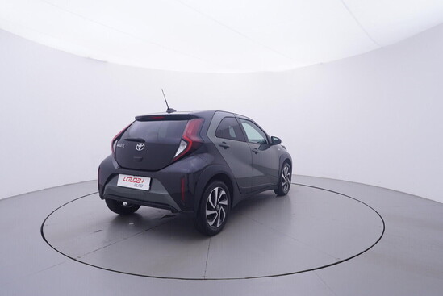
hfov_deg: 77.3
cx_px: 222
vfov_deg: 56.2
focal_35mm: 22
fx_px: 277
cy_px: 148
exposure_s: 1/80
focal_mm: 15
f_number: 5
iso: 200
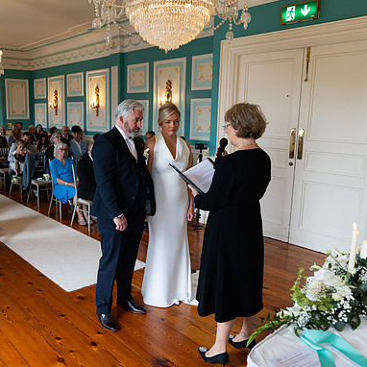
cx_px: 129
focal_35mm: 31
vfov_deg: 52.5
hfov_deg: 51.7
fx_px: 372
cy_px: 184
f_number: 2.8
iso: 500
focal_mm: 24
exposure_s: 1/160
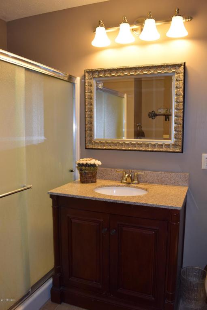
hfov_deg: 47.9
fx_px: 233
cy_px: 155
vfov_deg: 67.4
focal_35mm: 27
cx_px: 104
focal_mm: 18
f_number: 5
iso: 800
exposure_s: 1/100
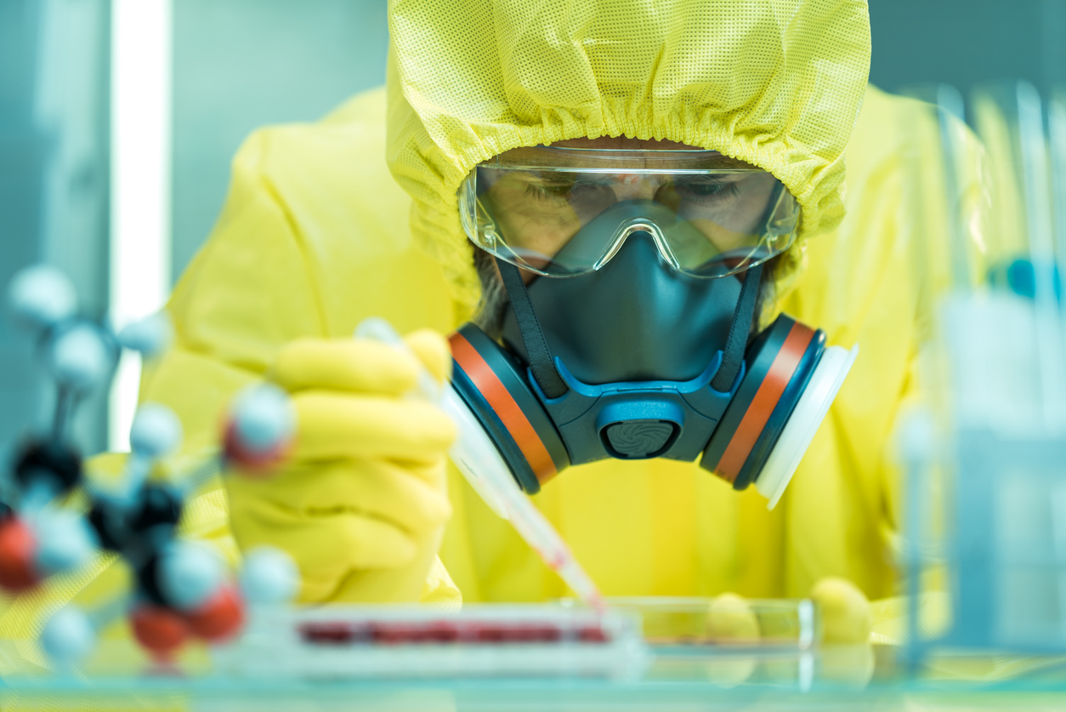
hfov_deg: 22.6
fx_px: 2666
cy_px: 356
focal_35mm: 90
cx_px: 533
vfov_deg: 15.2
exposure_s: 1/160
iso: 100
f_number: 3.2
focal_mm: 90
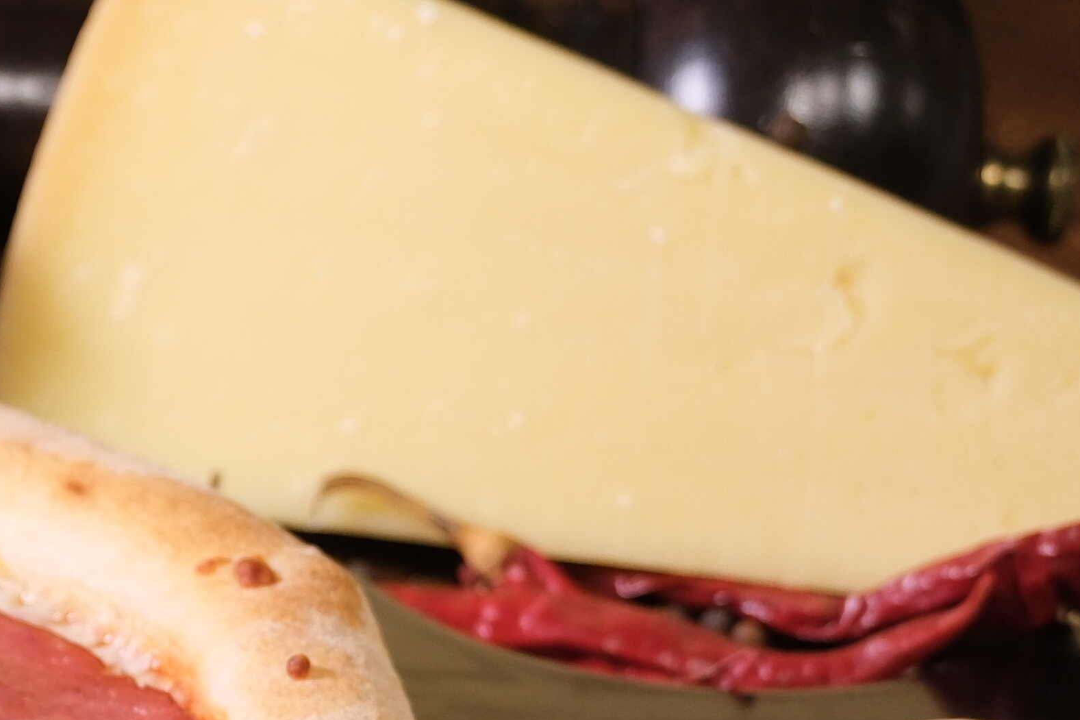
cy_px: 865
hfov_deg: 10.6
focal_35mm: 182
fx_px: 5459
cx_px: -872
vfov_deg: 7.5
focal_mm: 30.5
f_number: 3.7
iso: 500
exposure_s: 1/125
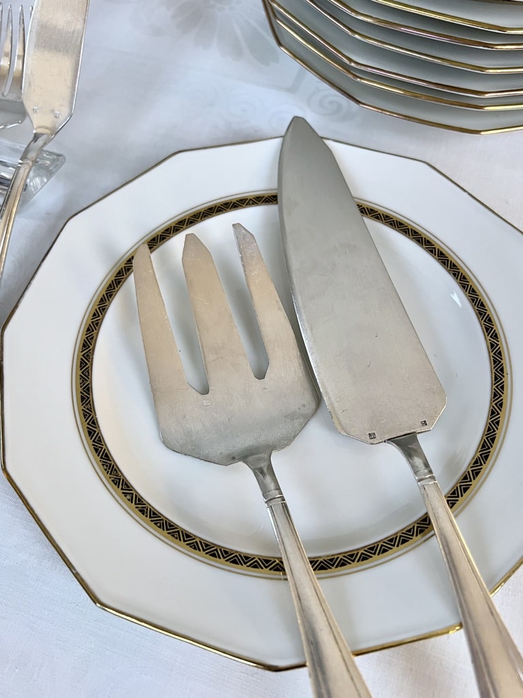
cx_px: 262
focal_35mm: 26
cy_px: 349
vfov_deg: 67.3
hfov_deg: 53.1
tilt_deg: -61.2
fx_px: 524
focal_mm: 5.7
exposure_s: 1/50
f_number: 1.5
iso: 250
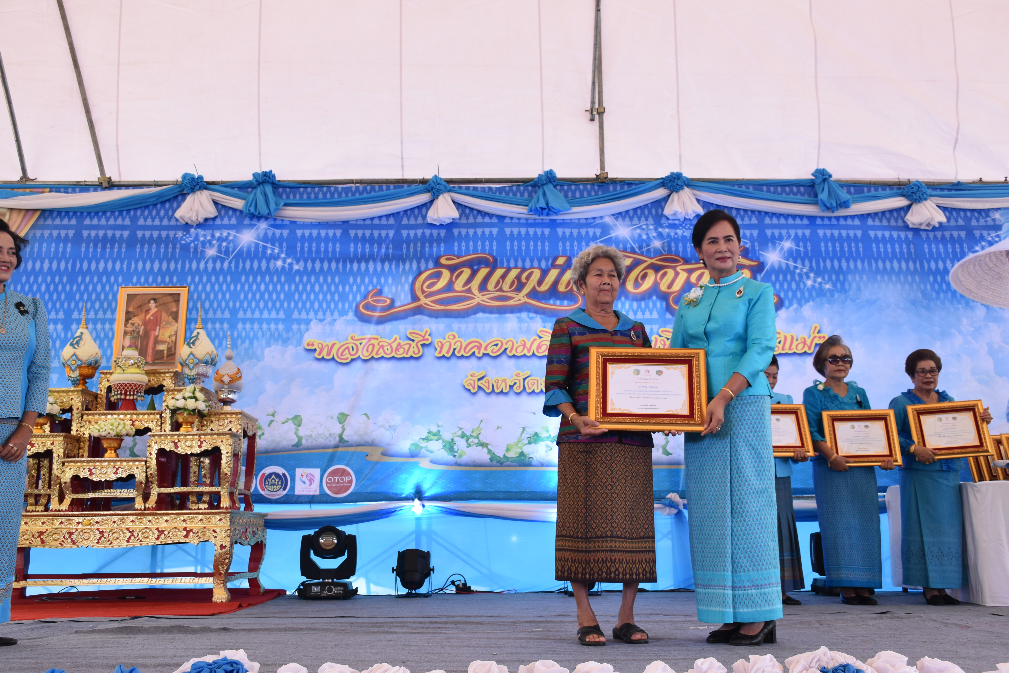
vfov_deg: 36.9
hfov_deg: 53.1
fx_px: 1009
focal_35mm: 36
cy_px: 336
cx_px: 504
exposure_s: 1/200
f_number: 7.1
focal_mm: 24
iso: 400
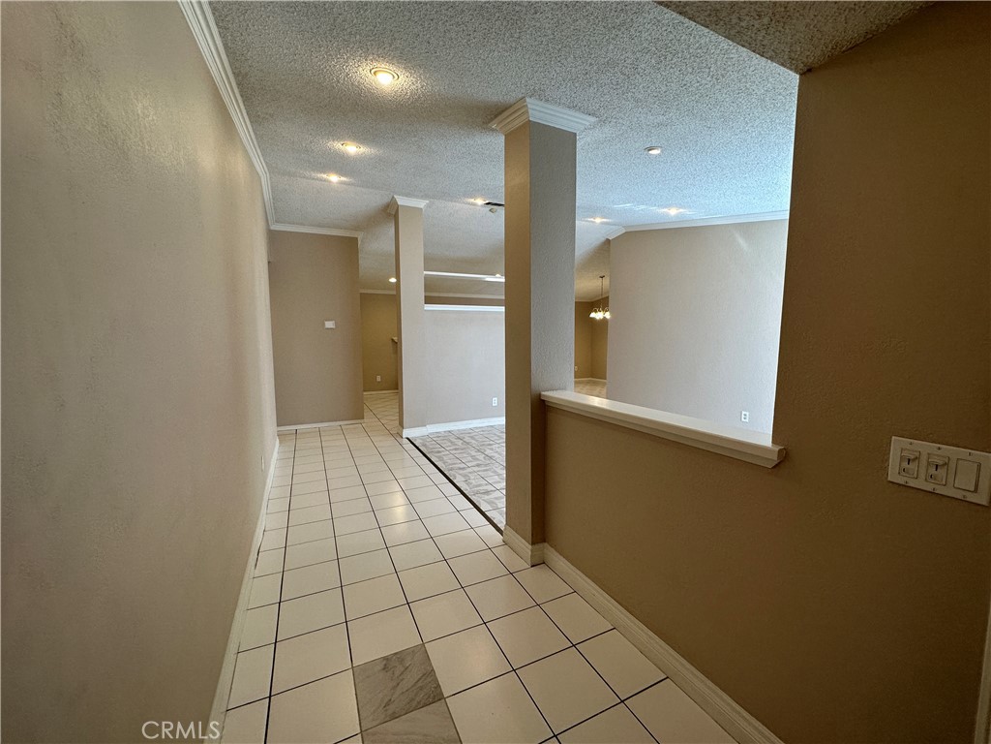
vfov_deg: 85.7
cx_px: 496
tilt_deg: -5.5
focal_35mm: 14
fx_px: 401
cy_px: 372
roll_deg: +0.3
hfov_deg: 102.1
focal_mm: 2.22
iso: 125
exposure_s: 1/120
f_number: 2.2
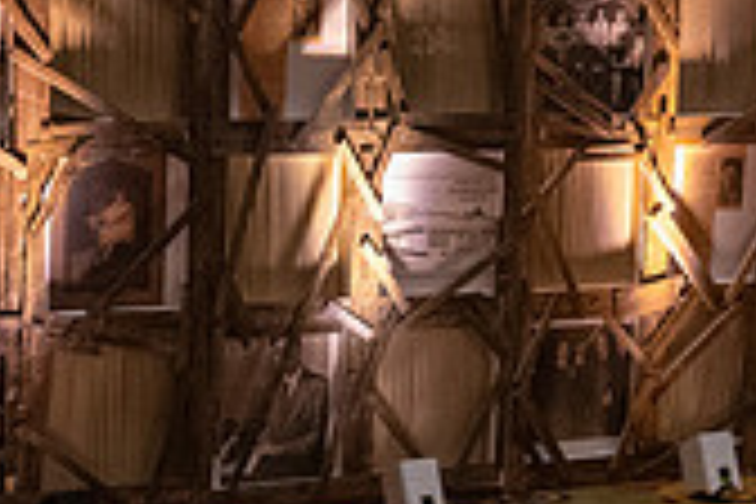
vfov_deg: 12.0
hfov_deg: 17.9
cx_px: 216
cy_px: 243
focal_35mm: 114
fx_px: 2394
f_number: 4.8
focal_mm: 33
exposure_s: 1/60
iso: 11400
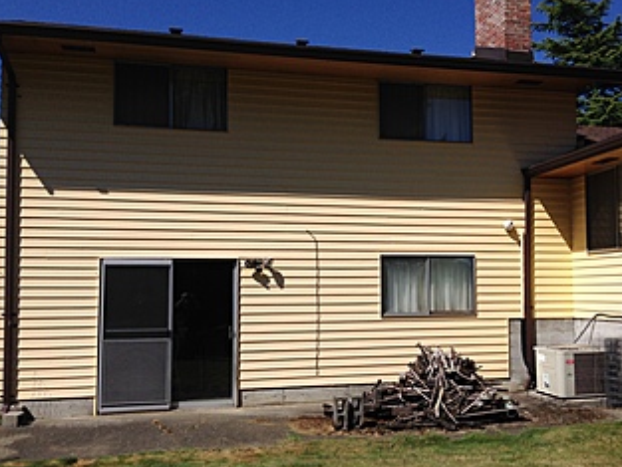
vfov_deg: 36.8
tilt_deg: +5.0
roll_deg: -1.6
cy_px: 250
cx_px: 354
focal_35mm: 39
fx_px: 701
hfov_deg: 47.7
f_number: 2.4
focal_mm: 4.12
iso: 50
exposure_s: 1/3195
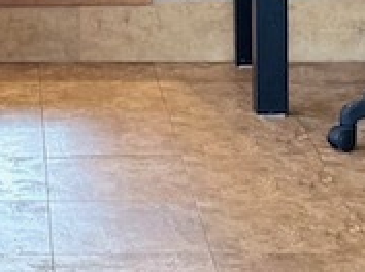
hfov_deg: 11.1
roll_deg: +1.3
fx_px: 1831
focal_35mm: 174
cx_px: -87
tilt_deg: -8.8
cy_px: -155
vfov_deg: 8.3
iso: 125
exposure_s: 1/120
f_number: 1.78
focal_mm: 6.76
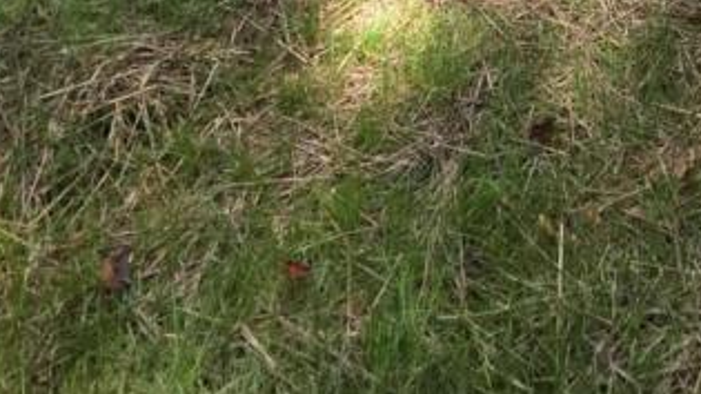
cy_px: -605
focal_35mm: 54
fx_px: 1003
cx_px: 663
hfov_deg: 35.6
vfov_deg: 13.8
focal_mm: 2.2
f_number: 1.9
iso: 40
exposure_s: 1/673
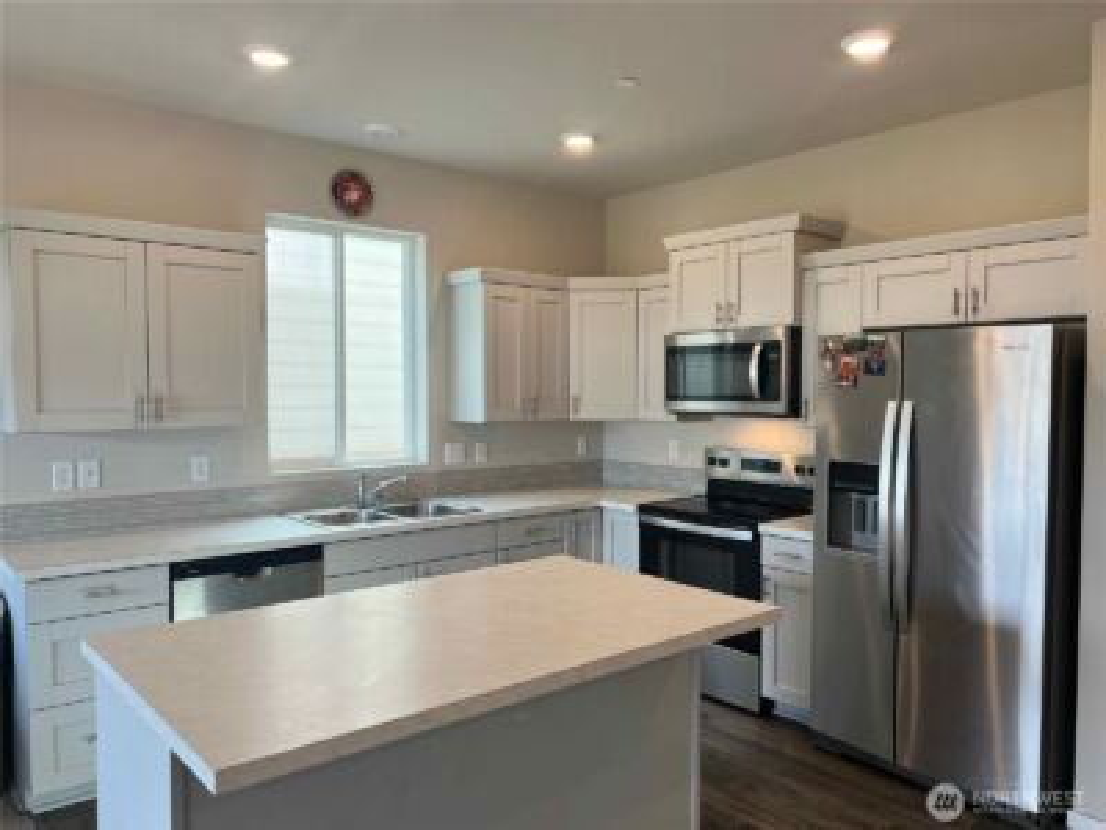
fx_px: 831
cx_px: 553
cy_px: 415
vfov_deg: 53.1
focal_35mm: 26
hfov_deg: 67.3
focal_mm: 5.7
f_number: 1.5
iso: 64
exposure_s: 1/120
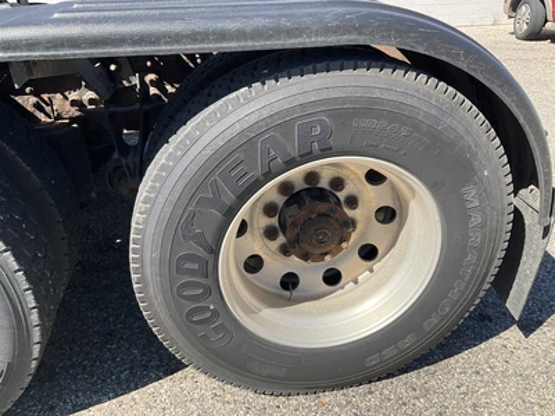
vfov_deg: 48.2
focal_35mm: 29
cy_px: 208
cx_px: 278
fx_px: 465
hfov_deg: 61.7
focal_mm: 3
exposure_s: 1/792
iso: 25
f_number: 1.8
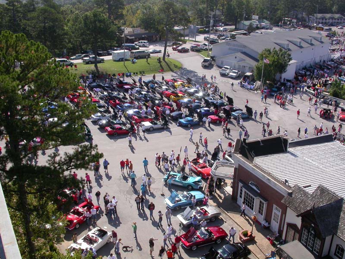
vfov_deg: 37.7
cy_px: 130
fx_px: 379
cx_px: 172
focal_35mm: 38
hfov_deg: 49.0
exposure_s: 1/283
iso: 100
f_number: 6.7
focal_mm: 7.85
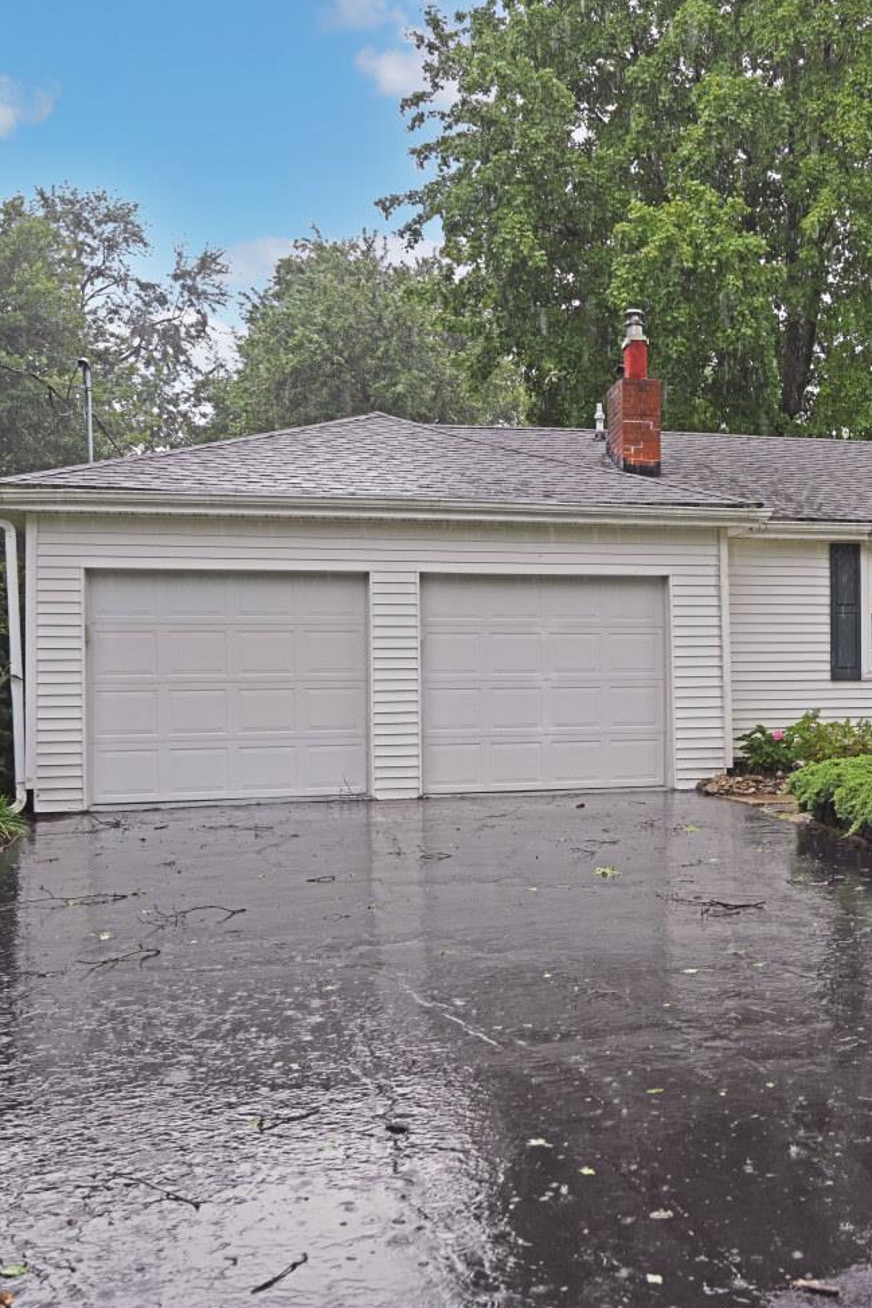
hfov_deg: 34.2
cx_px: 770
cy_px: 664
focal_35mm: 37
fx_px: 1344
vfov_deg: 51.9
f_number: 4
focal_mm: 24
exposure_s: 1/250
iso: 200
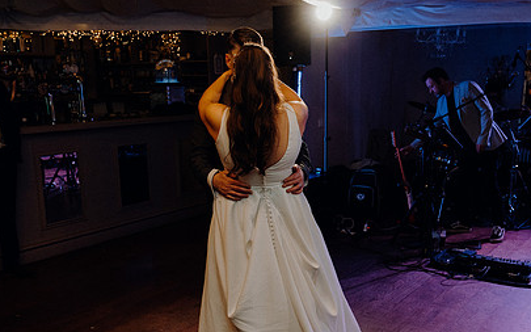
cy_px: 209
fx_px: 550
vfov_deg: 33.4
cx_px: 281
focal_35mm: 38
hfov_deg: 51.5
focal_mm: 26
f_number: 3.5
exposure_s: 1/160
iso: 2500
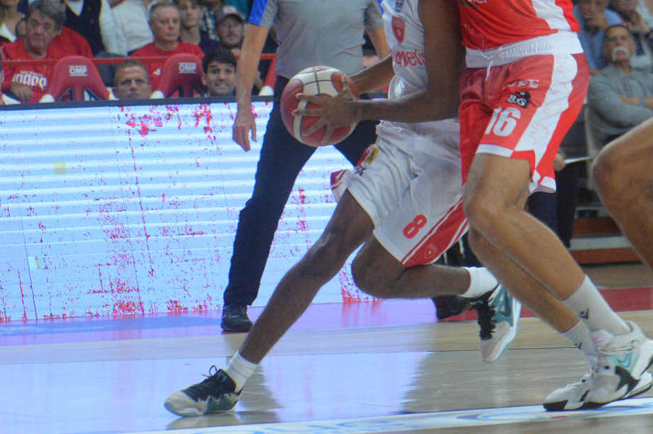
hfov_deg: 7.3
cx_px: 374
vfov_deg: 4.9
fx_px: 5092
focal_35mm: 281
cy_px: 113
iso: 6400
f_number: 4
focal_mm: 130
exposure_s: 1/800
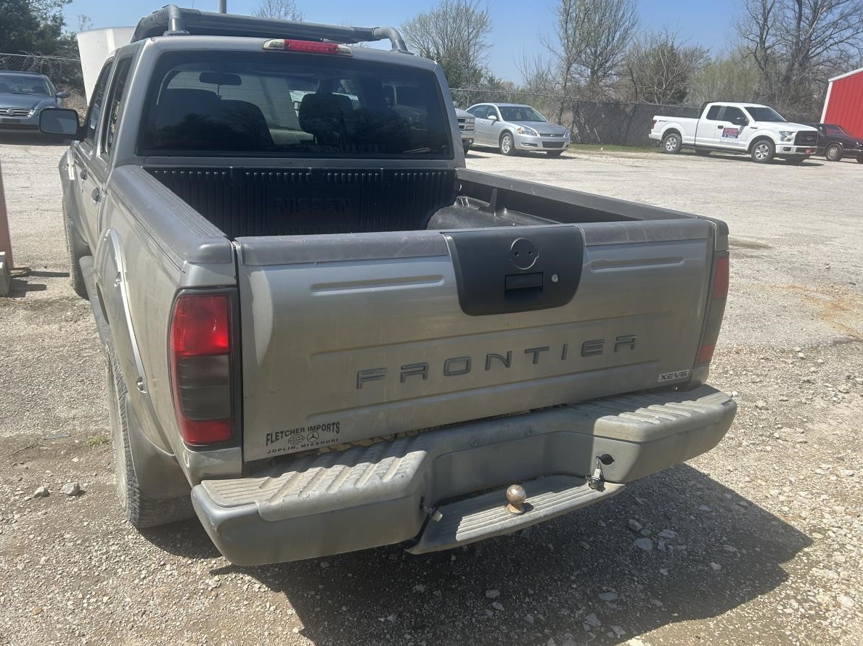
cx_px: 399
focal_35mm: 28
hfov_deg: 63.4
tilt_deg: -18.5
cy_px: 321
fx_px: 698
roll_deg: -4.5
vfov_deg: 49.7
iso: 50
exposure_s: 1/2632
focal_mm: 5.7
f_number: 1.5
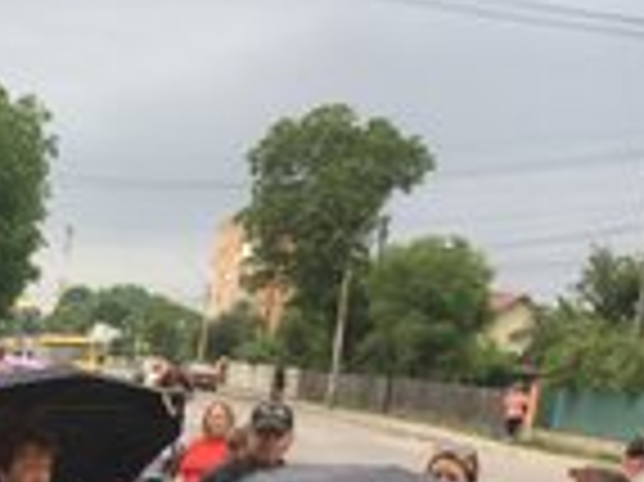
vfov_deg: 17.2
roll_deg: -4.1
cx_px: -99
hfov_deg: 22.5
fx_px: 1506
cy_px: 599
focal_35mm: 81
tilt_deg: -8.6
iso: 25
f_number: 2.2
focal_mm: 4.15
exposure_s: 1/396
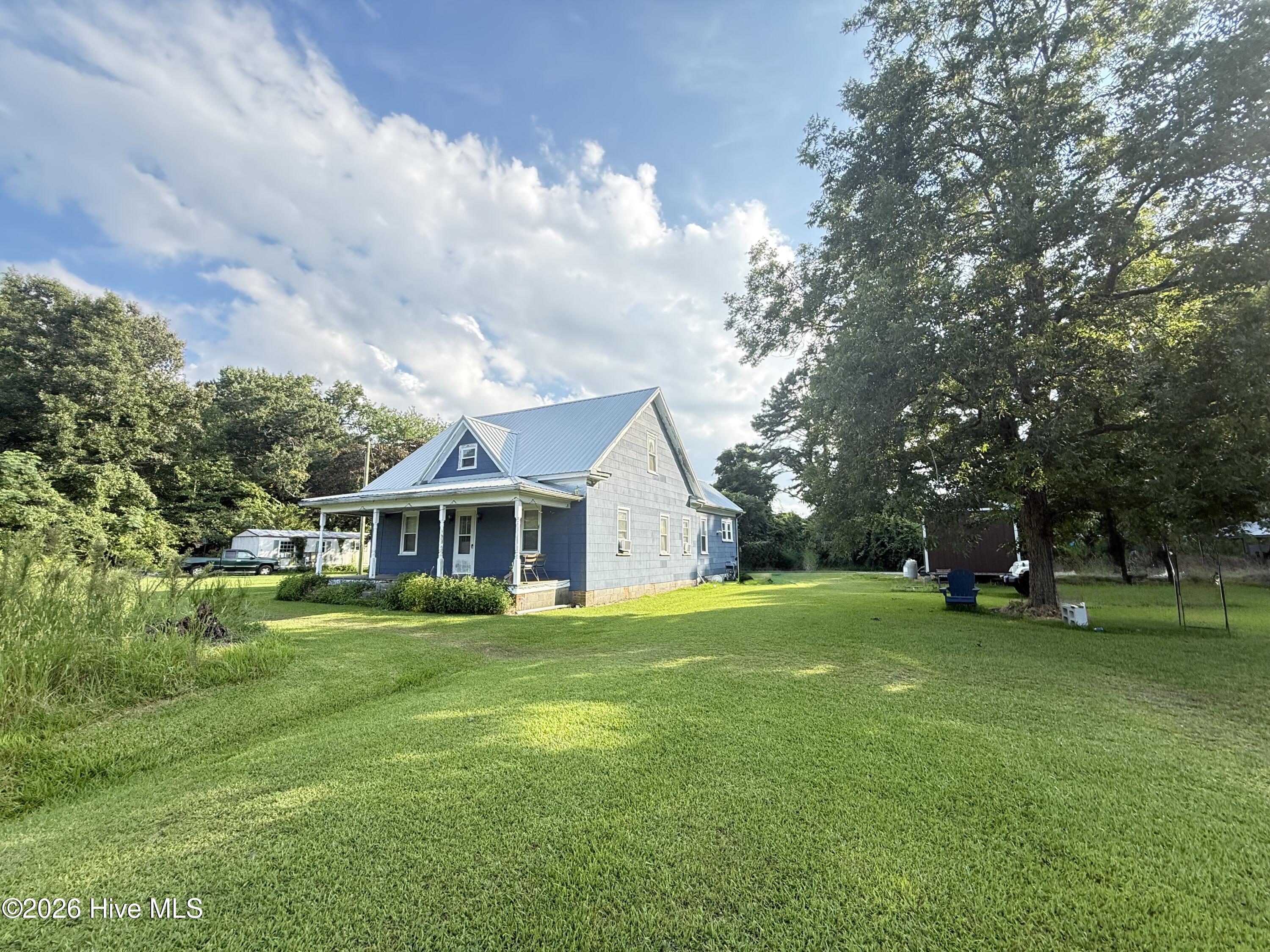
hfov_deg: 102.1
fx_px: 514
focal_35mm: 14
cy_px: 476
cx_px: 635
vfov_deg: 85.7
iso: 64
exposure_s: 1/290
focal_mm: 2.22
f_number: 2.2
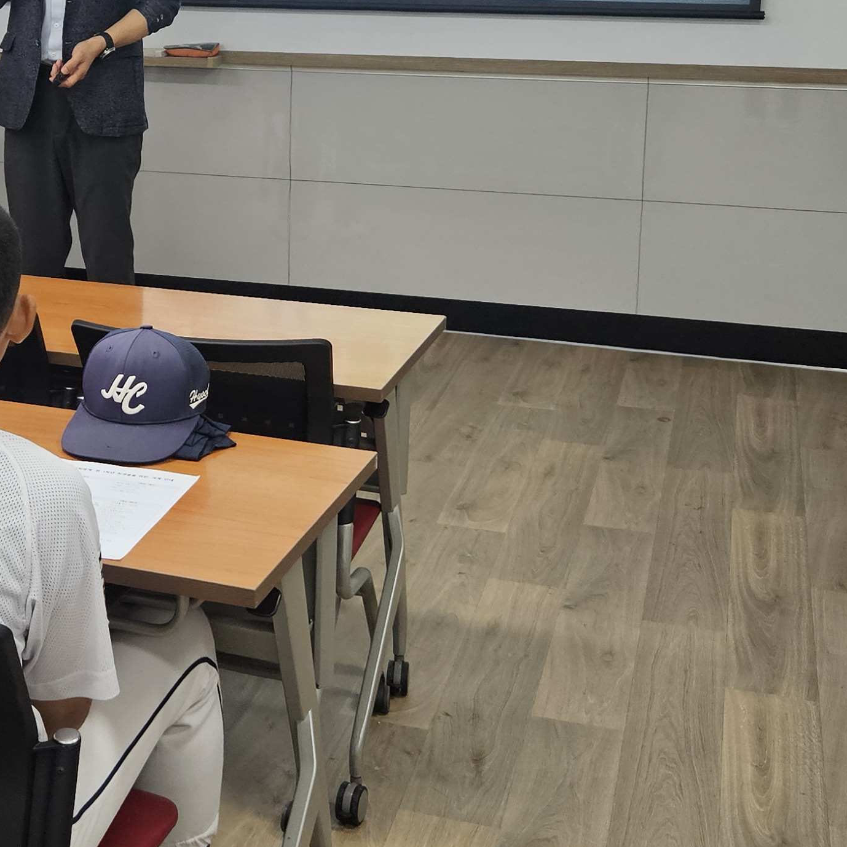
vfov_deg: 28.6
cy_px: 213
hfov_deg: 28.5
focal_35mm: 59
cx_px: 174
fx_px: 1633
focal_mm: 5.4
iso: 250
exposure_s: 1/207
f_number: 1.8
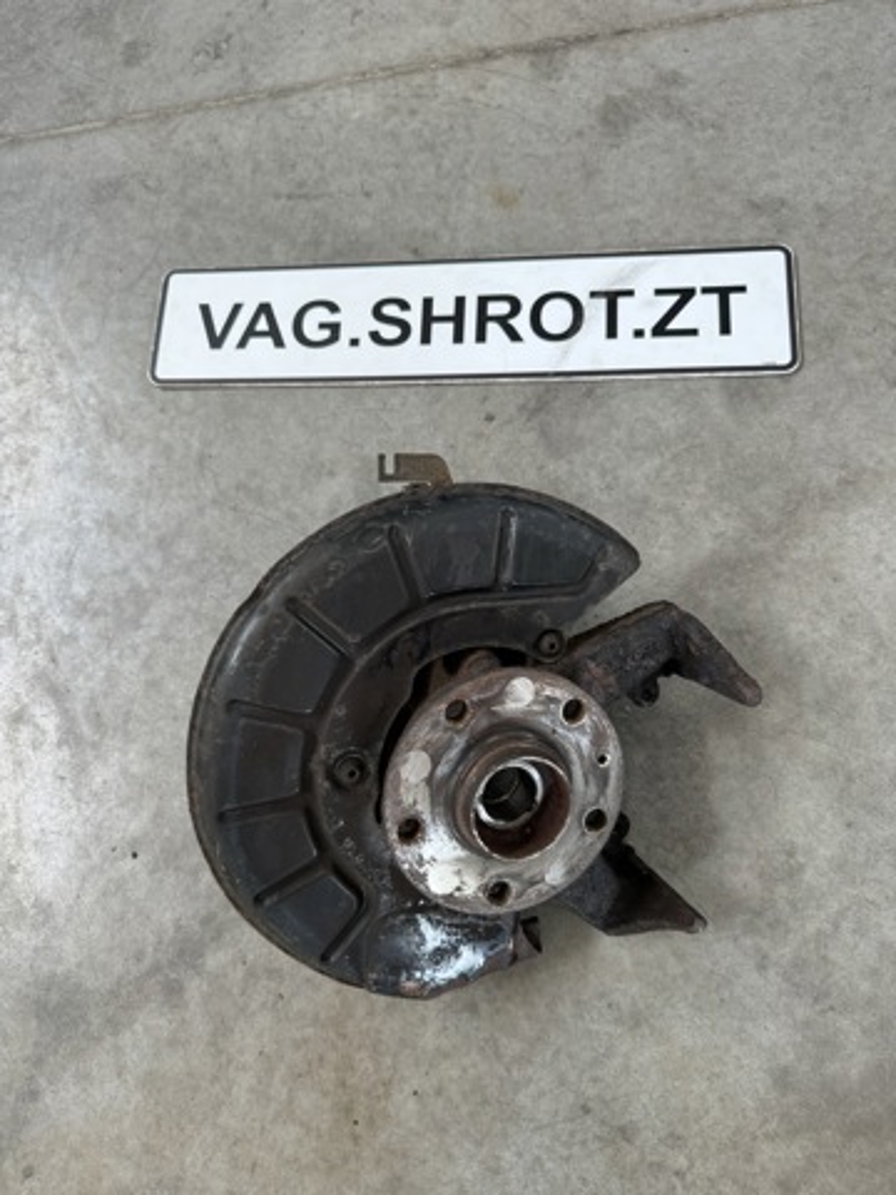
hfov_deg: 56.8
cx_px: 448
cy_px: 598
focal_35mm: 24
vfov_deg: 71.6
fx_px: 828
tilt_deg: -73.5
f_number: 1.78
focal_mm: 6.76
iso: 125
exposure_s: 1/121
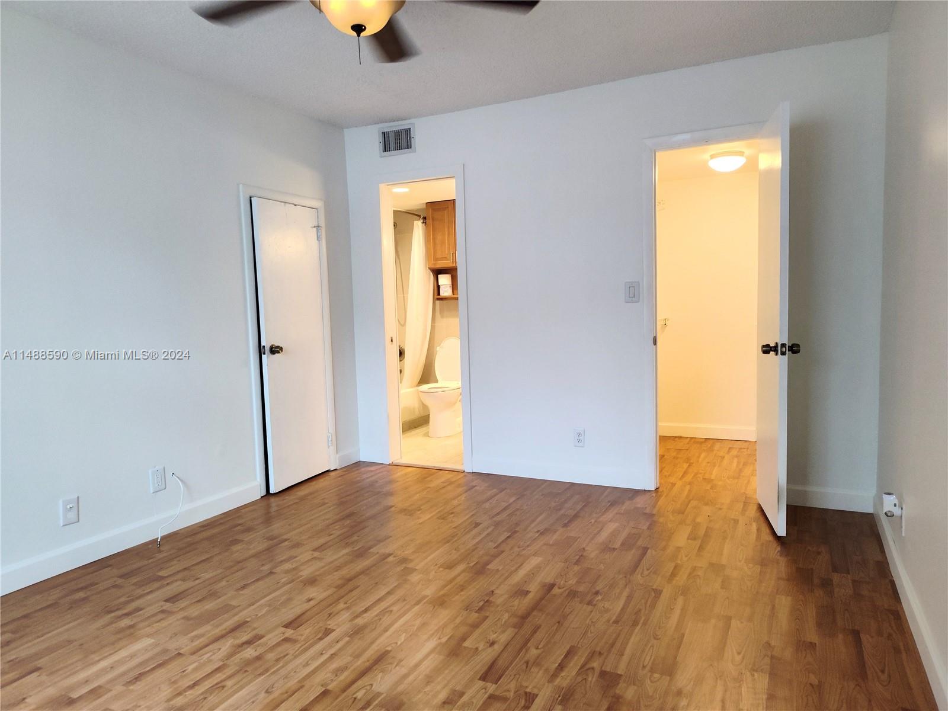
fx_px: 630
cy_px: 356
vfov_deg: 58.9
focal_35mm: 23
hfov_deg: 73.9
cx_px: 474
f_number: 1.8
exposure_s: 1/120
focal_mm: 5.56
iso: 1156
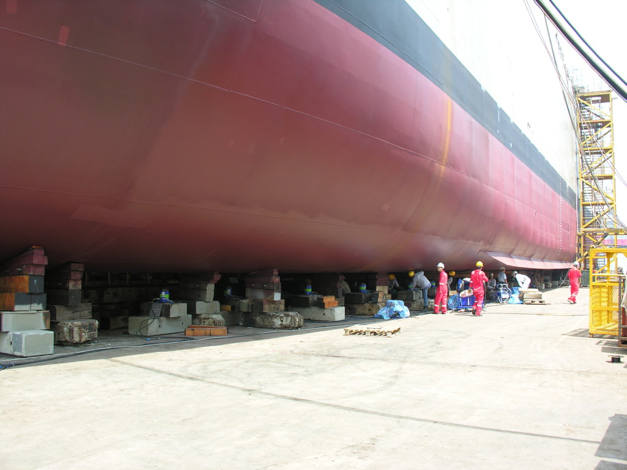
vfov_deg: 40.7
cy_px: 235
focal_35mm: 35
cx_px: 314
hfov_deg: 52.6
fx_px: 634
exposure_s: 1/75
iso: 50
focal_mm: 8.9
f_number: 4
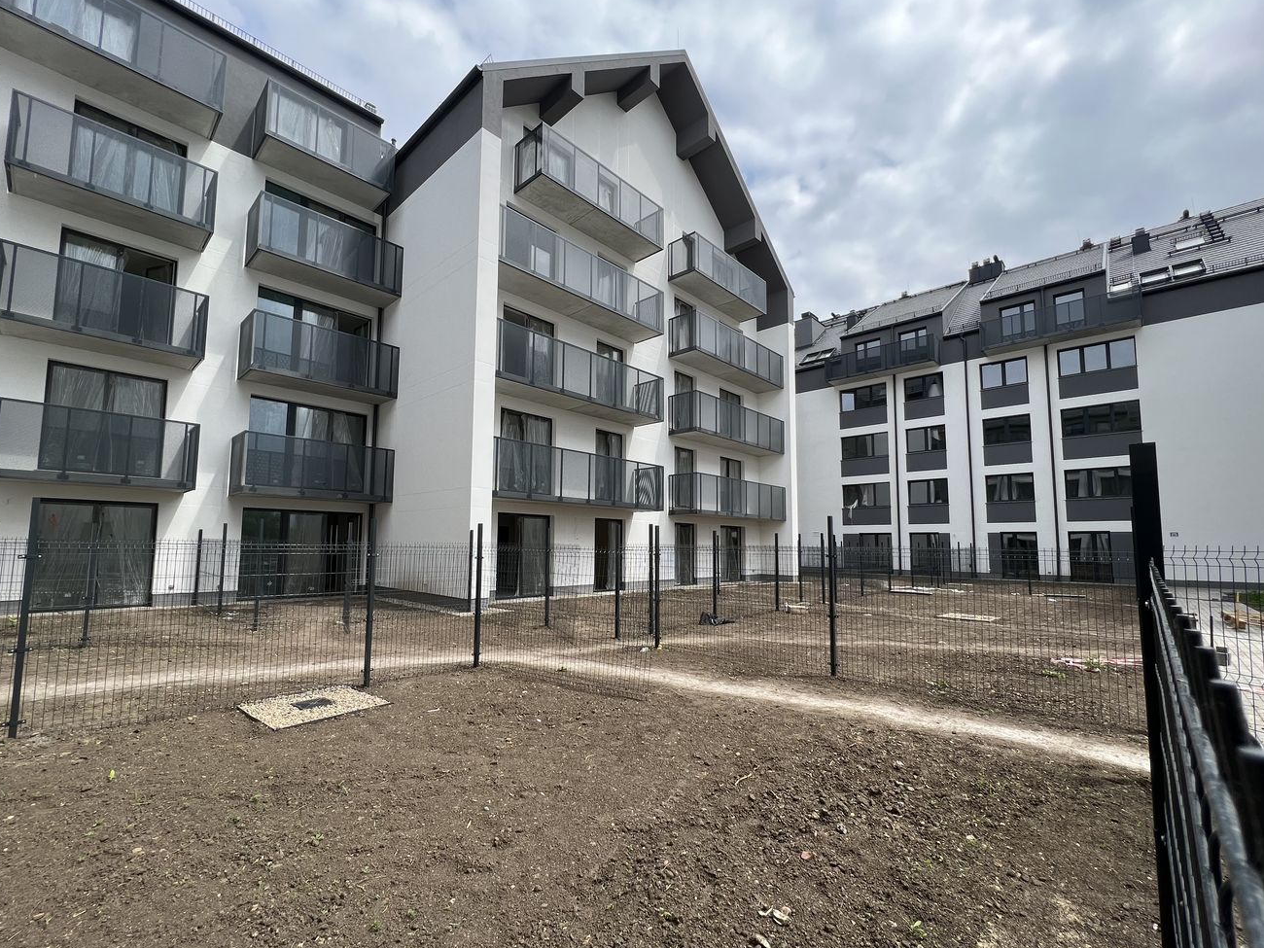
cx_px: 604
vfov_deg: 85.6
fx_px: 511
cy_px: 499
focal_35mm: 14
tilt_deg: +5.2
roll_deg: +0.0
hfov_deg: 102.0
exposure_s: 1/935
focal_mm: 1.57
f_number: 1.8
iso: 32
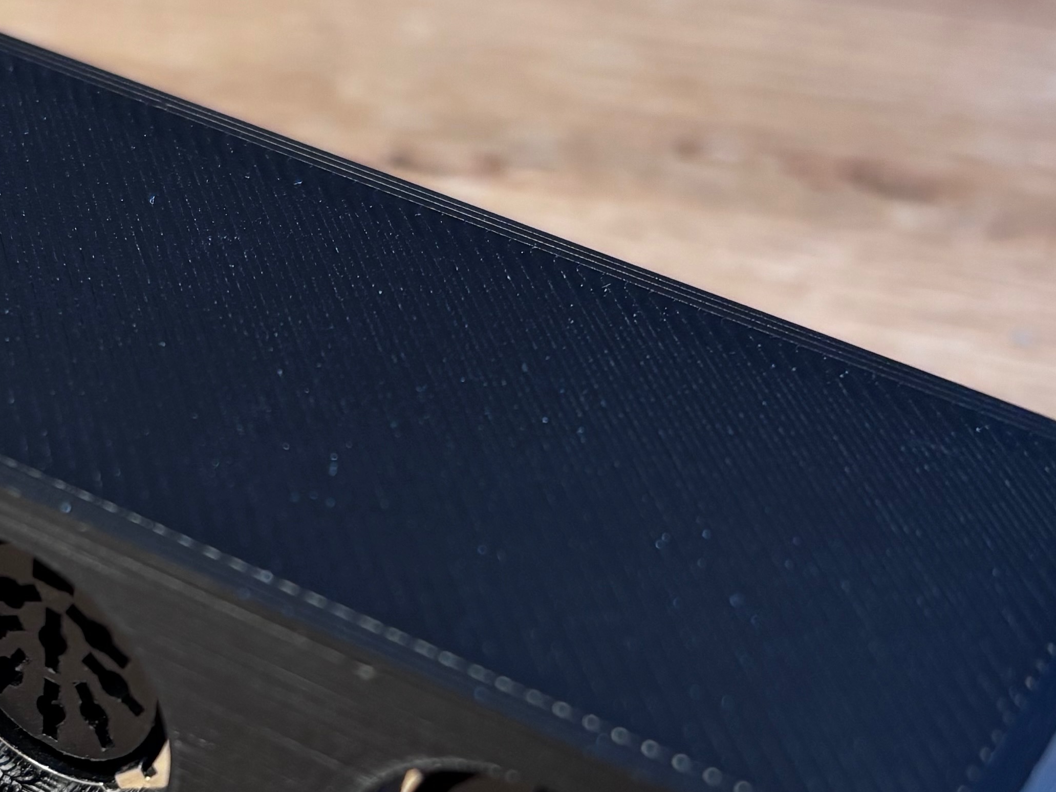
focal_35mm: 72
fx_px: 2196
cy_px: 703
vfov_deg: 20.1
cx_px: 316
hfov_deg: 26.8
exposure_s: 1/114
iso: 125
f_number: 1.6
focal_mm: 5.96
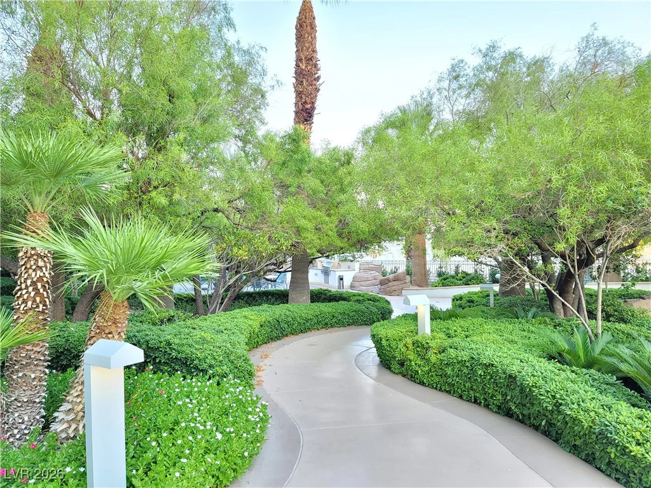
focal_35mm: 25
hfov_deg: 69.4
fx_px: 470
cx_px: 326
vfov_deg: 54.9
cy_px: 244
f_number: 1.8
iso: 125
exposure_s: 1/119
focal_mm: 7
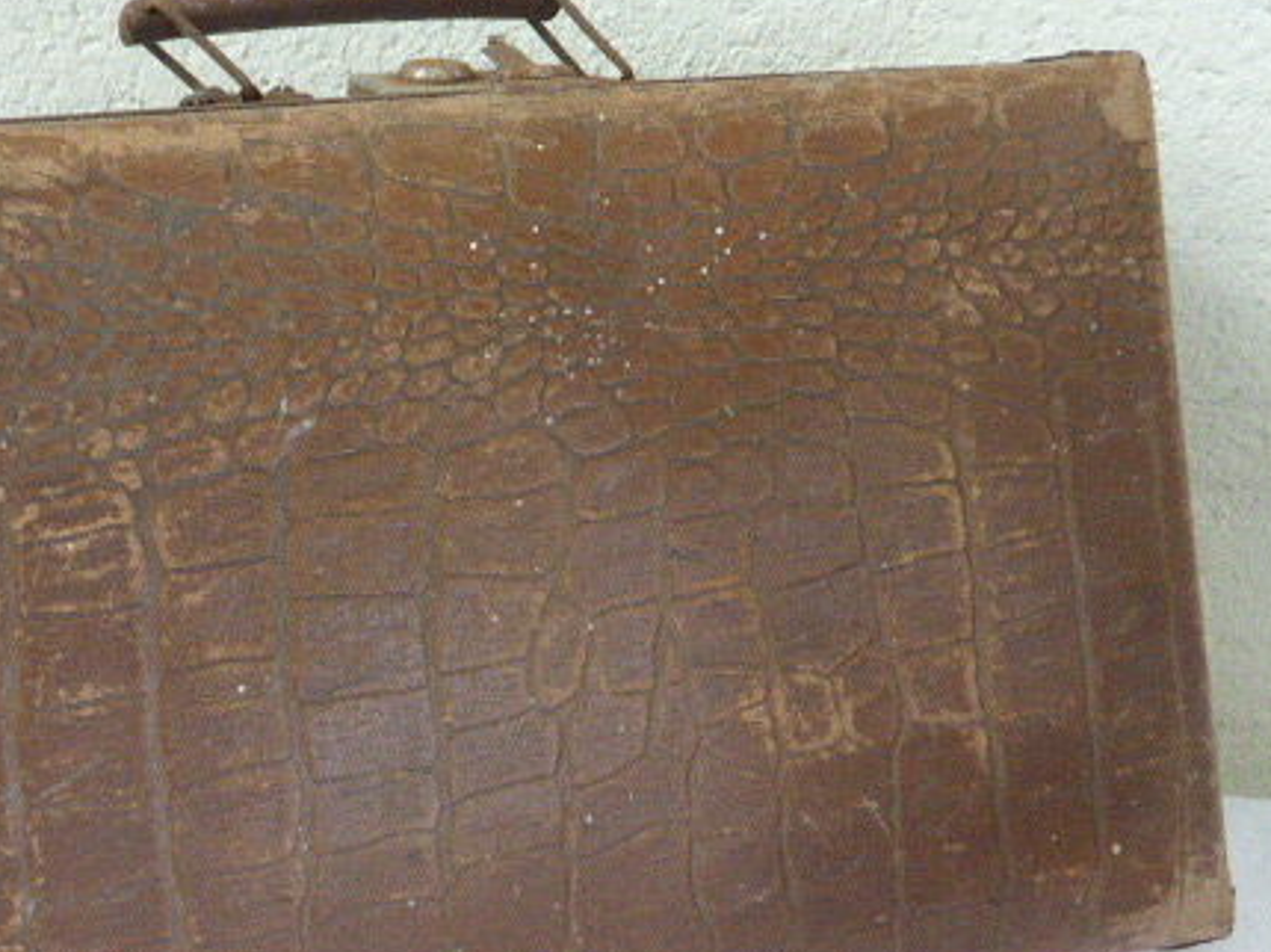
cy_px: 523
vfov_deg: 20.1
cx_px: 502
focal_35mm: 73
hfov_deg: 26.6
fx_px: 2679
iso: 800
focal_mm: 8.5
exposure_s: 1/50
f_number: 4.2
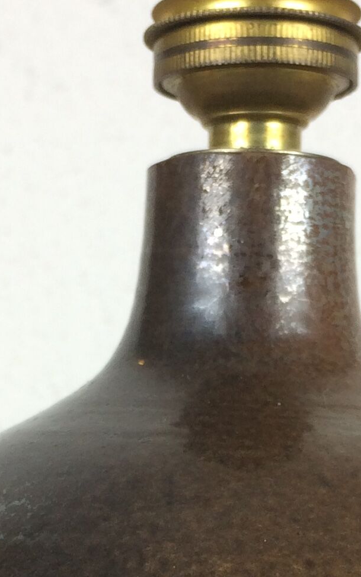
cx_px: 218
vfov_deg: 19.4
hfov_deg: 12.7
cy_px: 635
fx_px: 1621
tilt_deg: -6.2
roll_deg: +0.7
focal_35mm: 103
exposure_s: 1/50
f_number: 2.2
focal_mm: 4.15
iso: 40
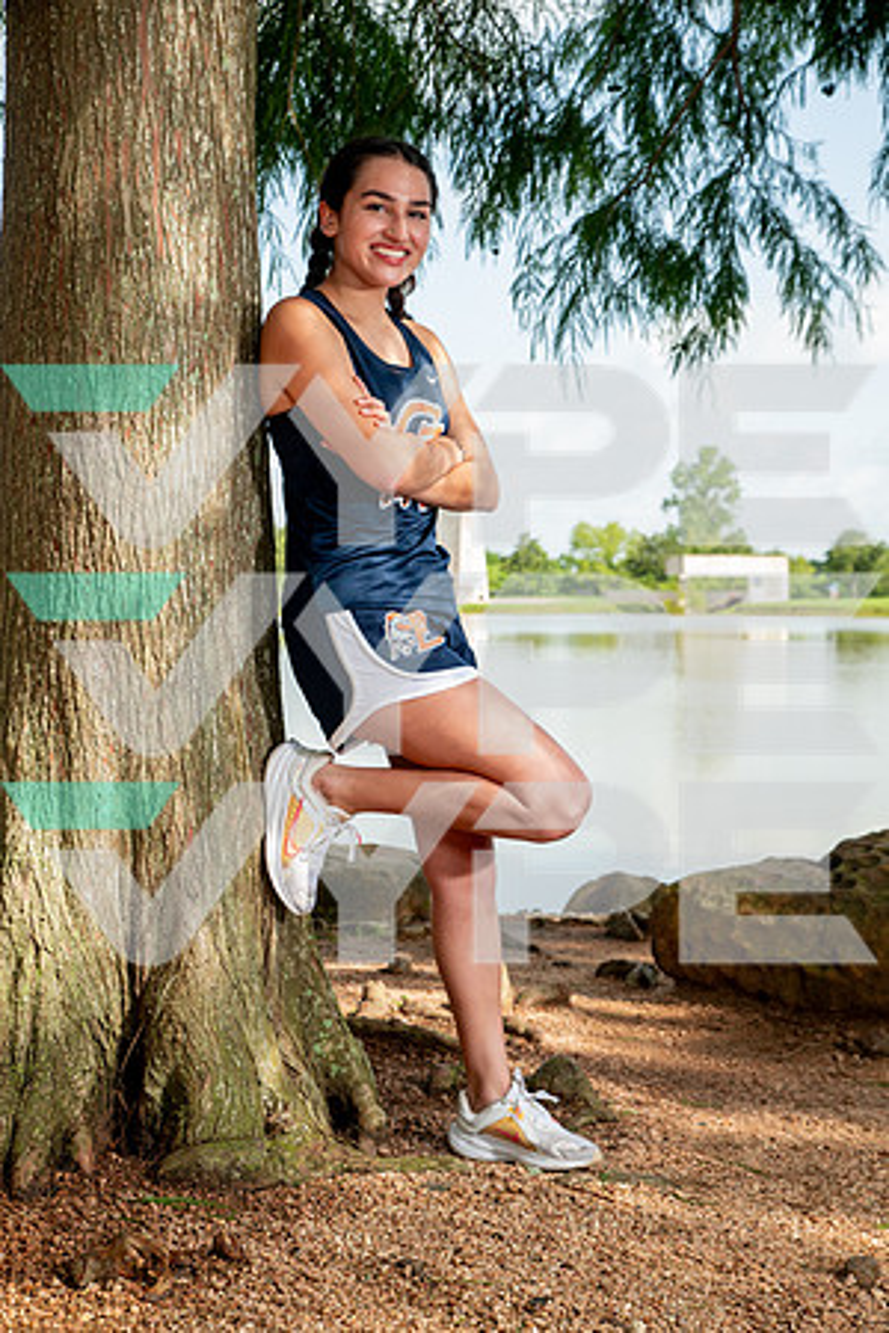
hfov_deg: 26.0
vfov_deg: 38.2
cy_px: 666
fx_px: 1926
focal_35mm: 52
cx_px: 444
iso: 200
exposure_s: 1/200
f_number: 7.1
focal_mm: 52
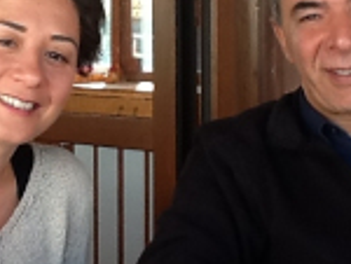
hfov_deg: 16.7
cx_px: 63
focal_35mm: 117
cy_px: 105
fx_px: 1188
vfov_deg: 12.7
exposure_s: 1/120
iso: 50
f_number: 2.4
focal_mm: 2.03
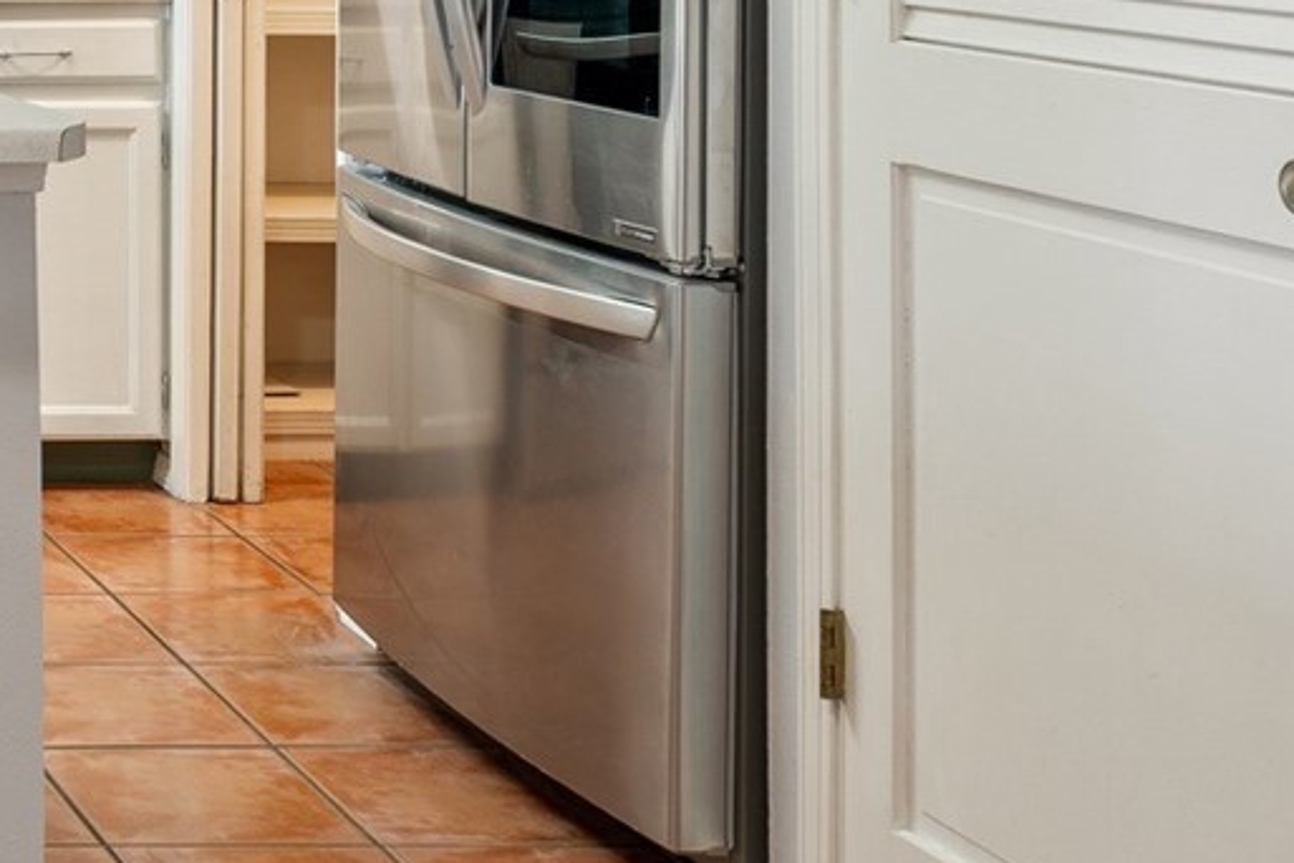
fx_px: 2588
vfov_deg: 17.9
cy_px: -207
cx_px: -637
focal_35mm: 72
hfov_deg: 22.9
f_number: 8
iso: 100
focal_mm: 17
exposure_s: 1.6
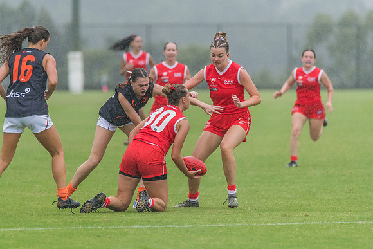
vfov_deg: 2.3
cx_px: 186
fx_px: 6218
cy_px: 124
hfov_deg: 3.4
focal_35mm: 600
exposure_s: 1/1600
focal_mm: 600
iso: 1600
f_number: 6.3
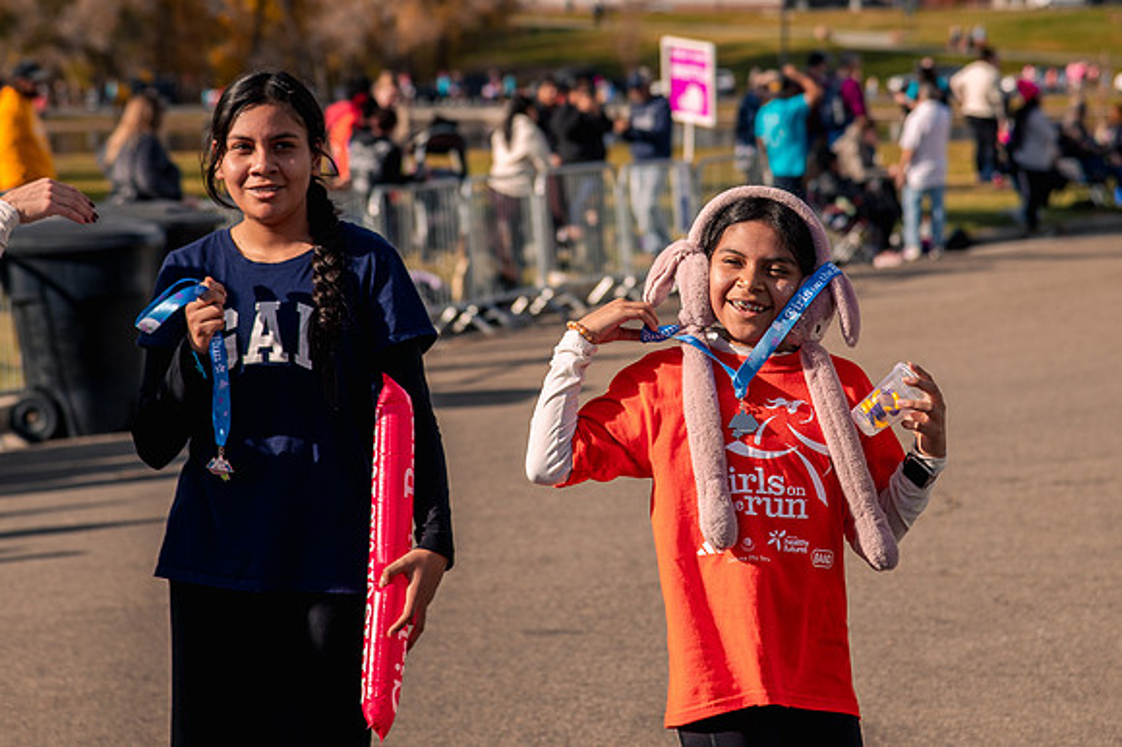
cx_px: 613
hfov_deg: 11.7
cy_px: 195
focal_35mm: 175
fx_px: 5453
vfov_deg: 7.8
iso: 200
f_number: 5.6
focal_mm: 110
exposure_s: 1/800
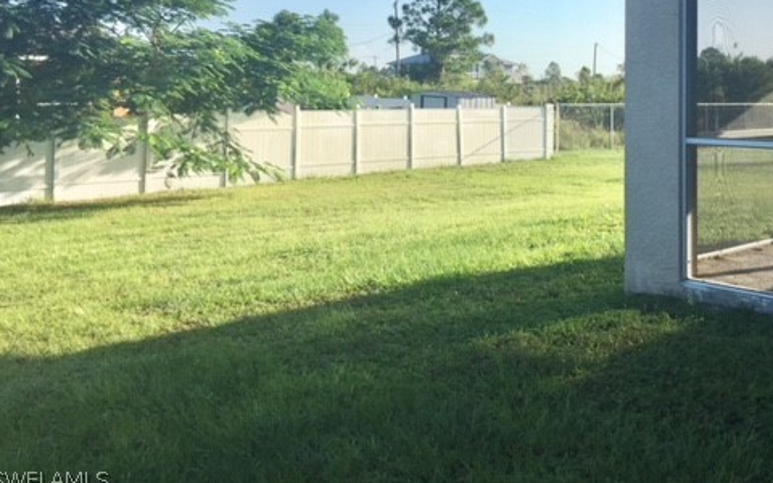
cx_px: 501
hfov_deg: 47.6
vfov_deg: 30.6
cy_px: 111
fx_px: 864
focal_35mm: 41
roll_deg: -1.8
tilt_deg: -1.0
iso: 32
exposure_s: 1/1582
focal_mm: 4.15
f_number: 2.2
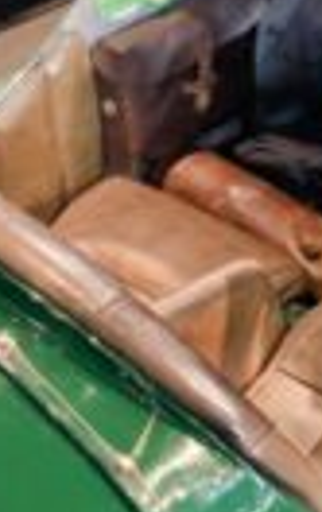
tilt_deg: -34.8
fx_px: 1049
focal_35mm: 75
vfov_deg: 27.4
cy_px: 213
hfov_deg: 17.4
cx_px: 209
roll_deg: +2.7
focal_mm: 4.25
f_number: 1.8
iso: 500
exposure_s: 1/25
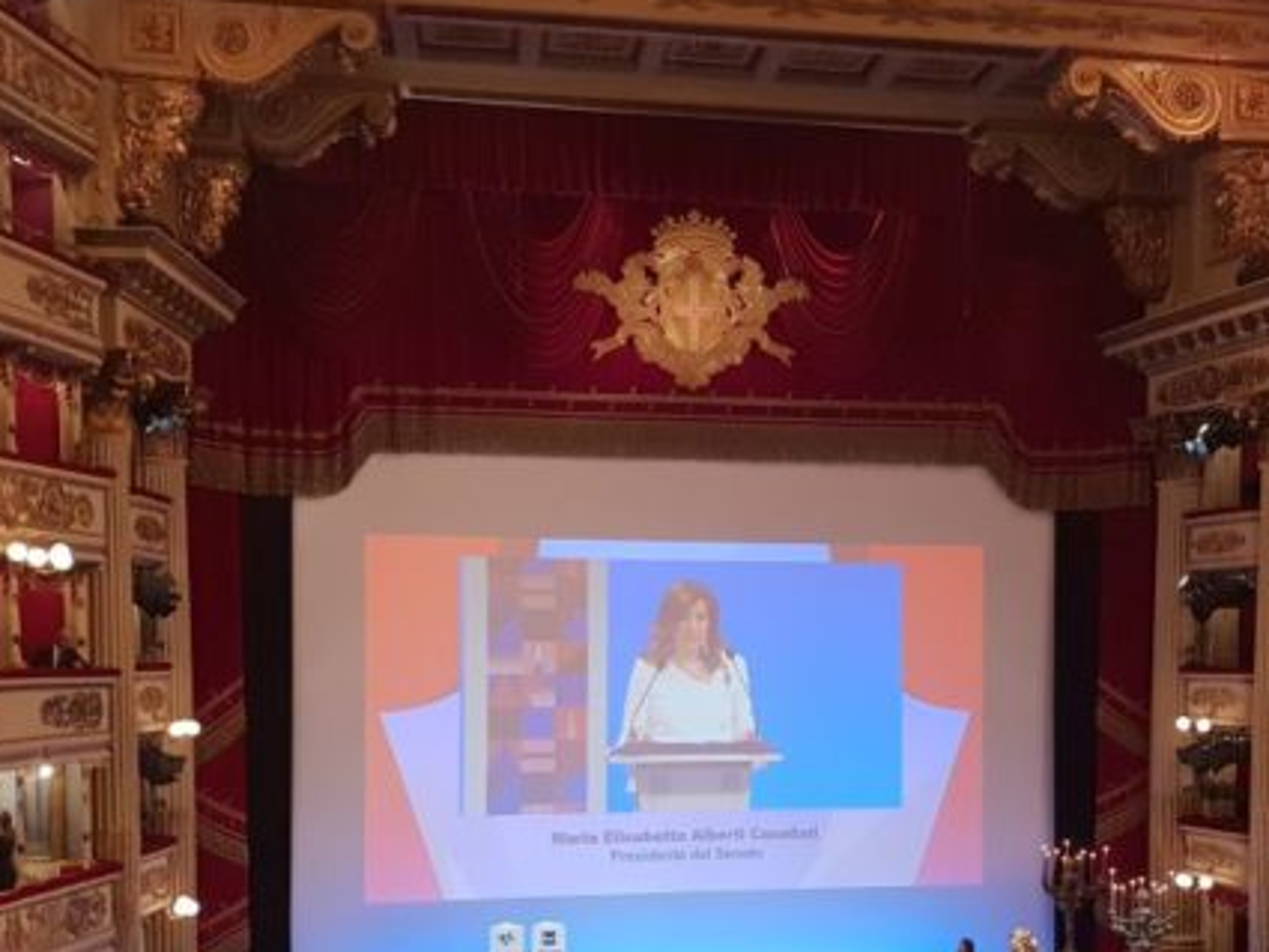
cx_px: 743
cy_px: 716
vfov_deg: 30.4
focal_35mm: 47
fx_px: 1723
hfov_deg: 40.3
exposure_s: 1/25
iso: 320
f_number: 2.4
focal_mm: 4.3
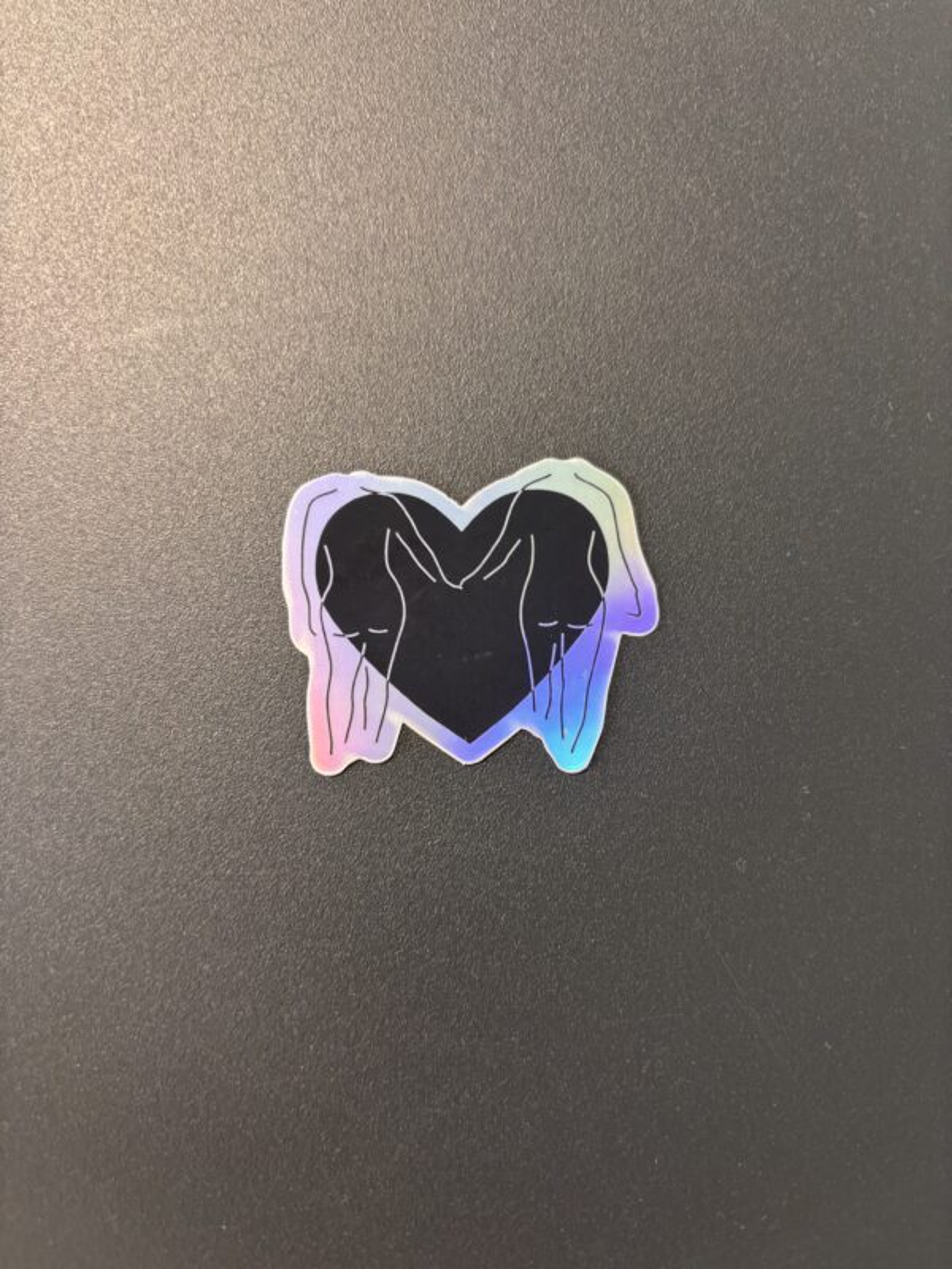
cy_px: 634
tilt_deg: -79.7
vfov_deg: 67.3
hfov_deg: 53.1
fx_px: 953
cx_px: 476
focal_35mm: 26
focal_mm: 5.96
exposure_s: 1/60
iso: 200
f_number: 1.6
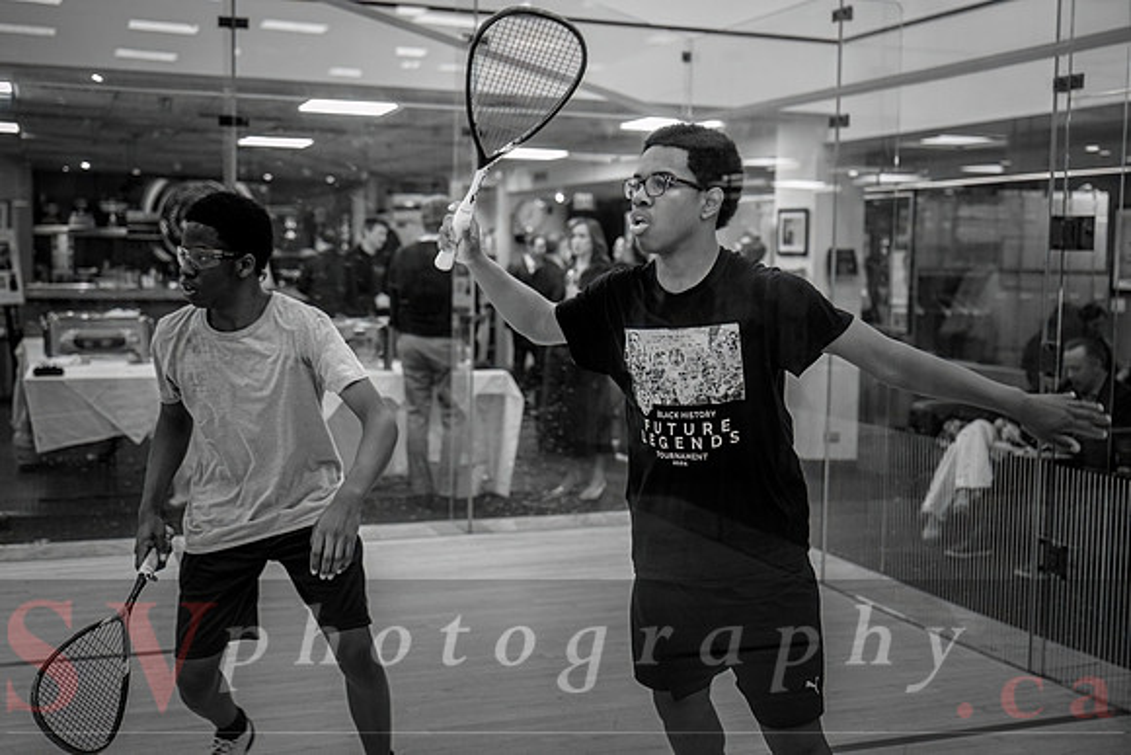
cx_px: 553
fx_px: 1310
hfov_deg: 46.7
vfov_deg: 32.1
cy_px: 352
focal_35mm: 42
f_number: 2.8
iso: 1600
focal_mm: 39
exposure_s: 1/320
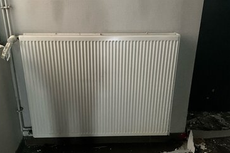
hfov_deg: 57.2
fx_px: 211
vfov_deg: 40.0
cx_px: 107
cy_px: 74
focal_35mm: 33
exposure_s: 1/24
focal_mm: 3
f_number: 1.8
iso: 640
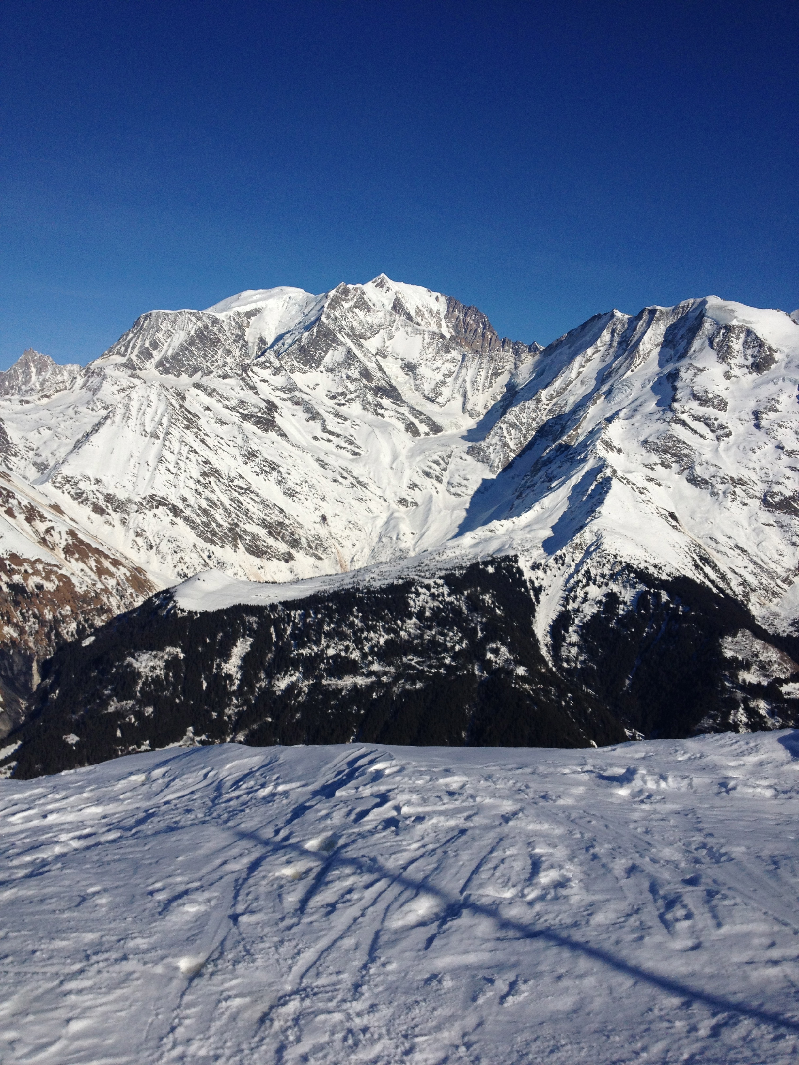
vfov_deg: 52.6
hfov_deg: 40.7
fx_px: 1077
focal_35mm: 35
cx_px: 400
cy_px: 532
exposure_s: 1/5525
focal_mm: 4.28
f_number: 2.4
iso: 64
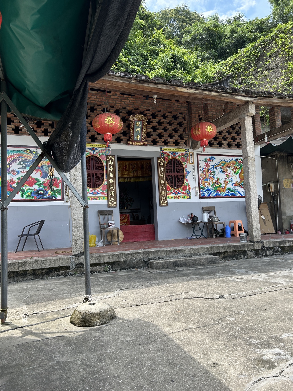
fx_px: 293
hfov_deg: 53.1
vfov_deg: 67.3
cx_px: 146
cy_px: 196
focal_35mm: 26
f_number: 1.5
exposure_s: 1/1183
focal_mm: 5.7
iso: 50
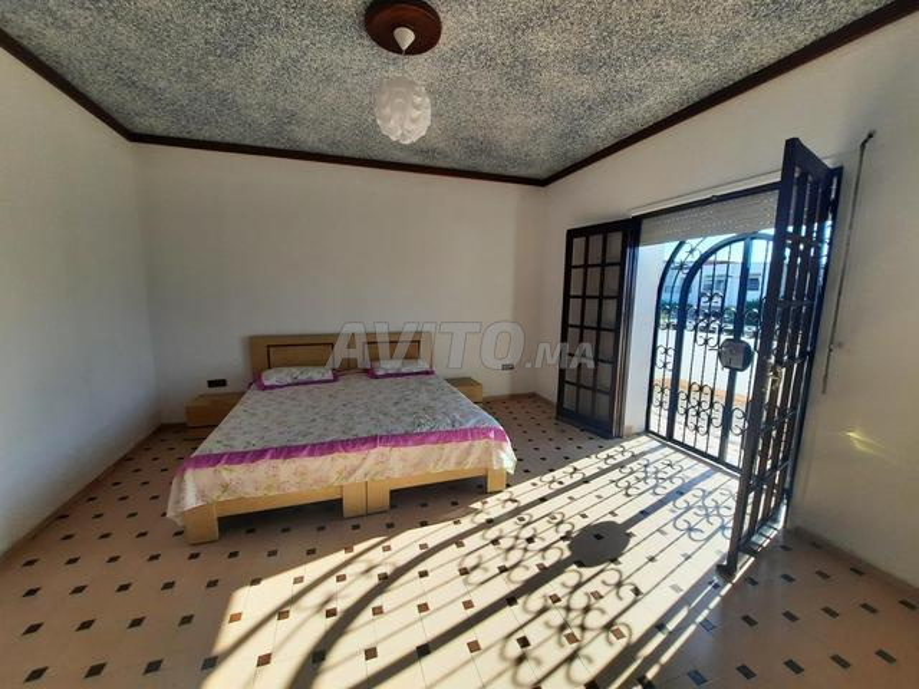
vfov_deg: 89.9
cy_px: 344
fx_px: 345
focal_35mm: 13
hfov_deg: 106.2
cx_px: 460
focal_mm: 1.74
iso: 40
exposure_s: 1/392
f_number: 2.2
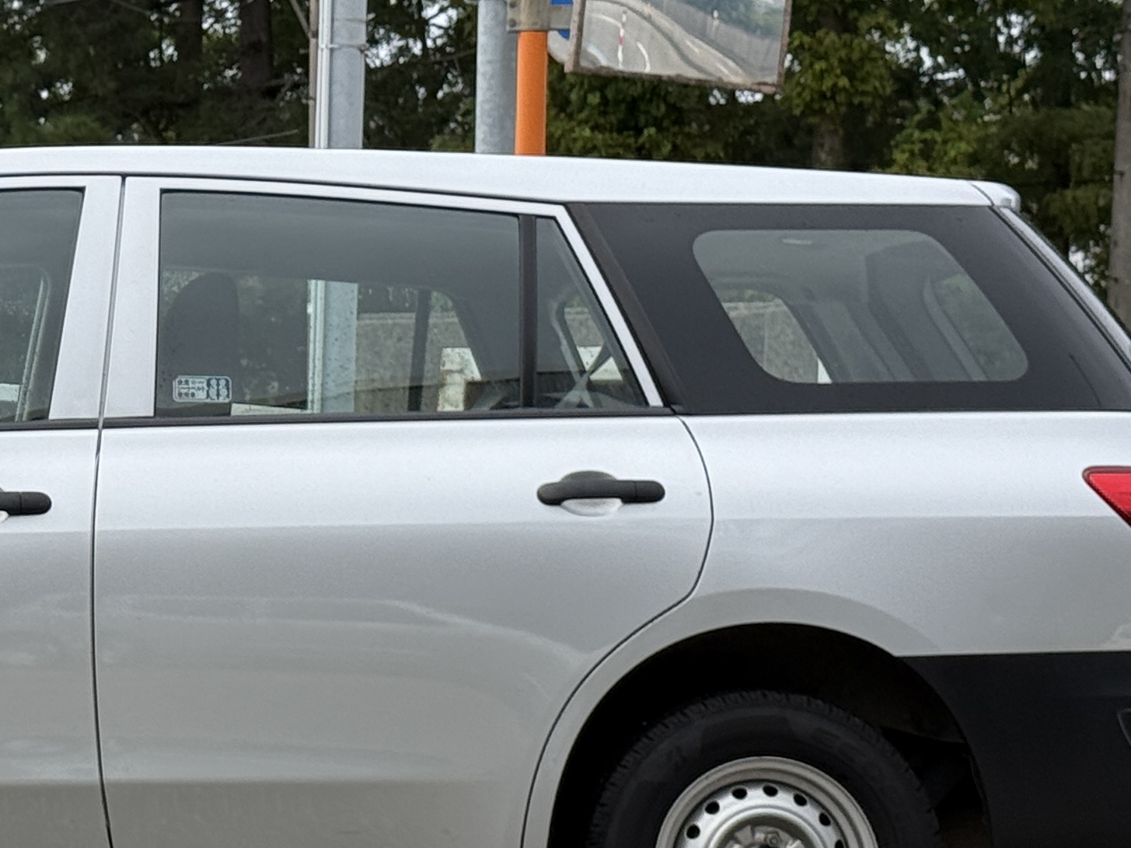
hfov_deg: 14.5
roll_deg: -1.5
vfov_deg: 11.1
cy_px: 469
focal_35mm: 133
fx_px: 4345
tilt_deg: +1.9
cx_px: -52
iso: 64
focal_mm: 6.76
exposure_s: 1/2342
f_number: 1.78
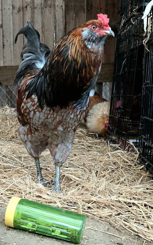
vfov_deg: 72.5
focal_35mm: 25
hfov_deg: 49.3
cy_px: 125
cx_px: 76
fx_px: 167
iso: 200
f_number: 1.8
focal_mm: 5.4
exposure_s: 1/182
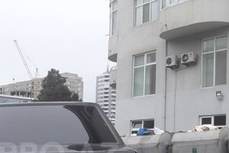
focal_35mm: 67
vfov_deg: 19.7
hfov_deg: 29.2
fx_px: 426
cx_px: 37
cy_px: 154
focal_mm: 3.7
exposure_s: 1/205
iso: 40
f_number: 1.9
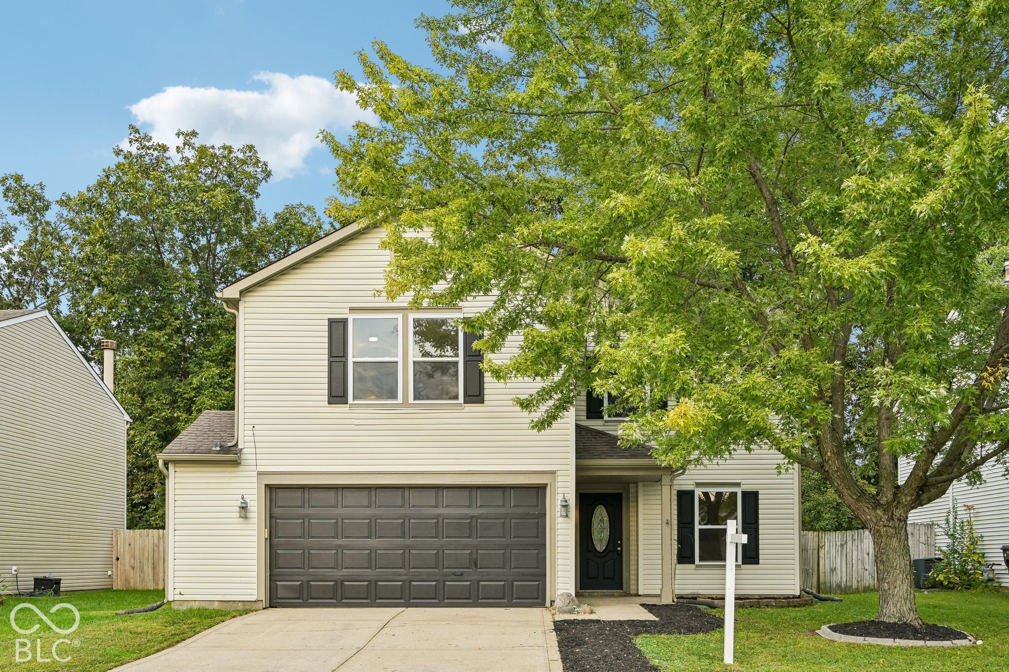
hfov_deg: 61.9
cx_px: 504
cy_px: 336
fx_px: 841
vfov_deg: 43.6
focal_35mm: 30
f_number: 8
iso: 100
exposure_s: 1/60
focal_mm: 30
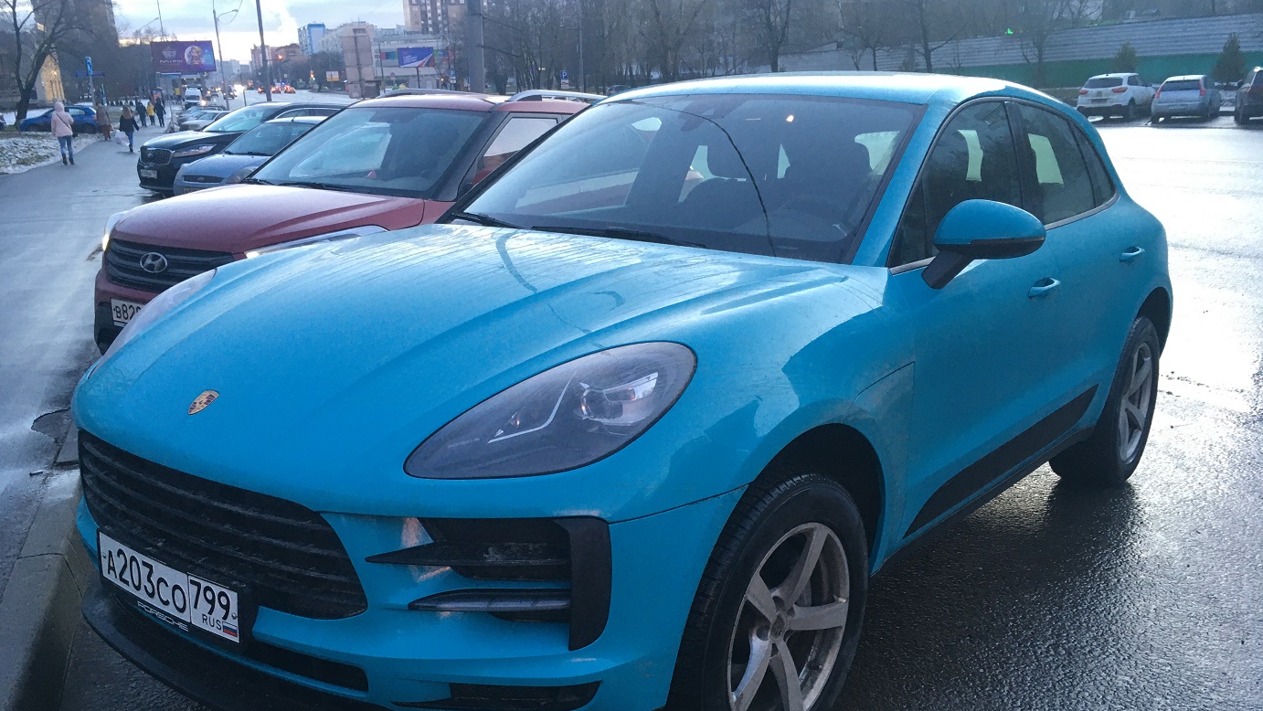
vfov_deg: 36.5
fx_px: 1072
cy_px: 434
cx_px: 624
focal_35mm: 32
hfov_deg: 61.0
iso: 50
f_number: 2.2
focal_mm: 4.15
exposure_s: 1/33
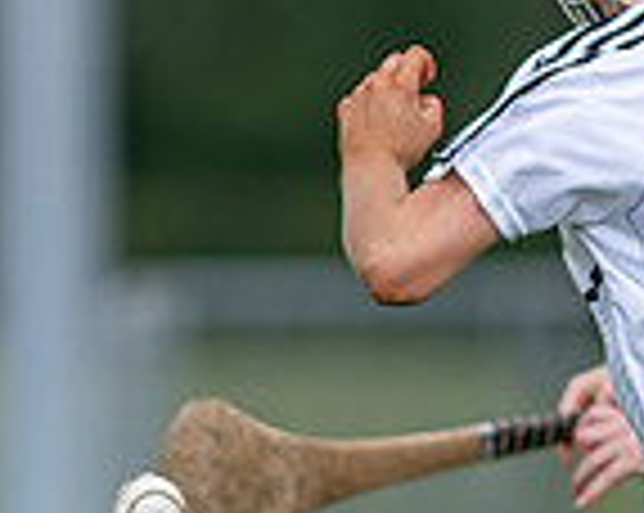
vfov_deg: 0.8
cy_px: 610
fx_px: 37554
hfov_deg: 1.0
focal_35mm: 1973
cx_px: 504
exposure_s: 1/1000
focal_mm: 300
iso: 110
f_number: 2.8
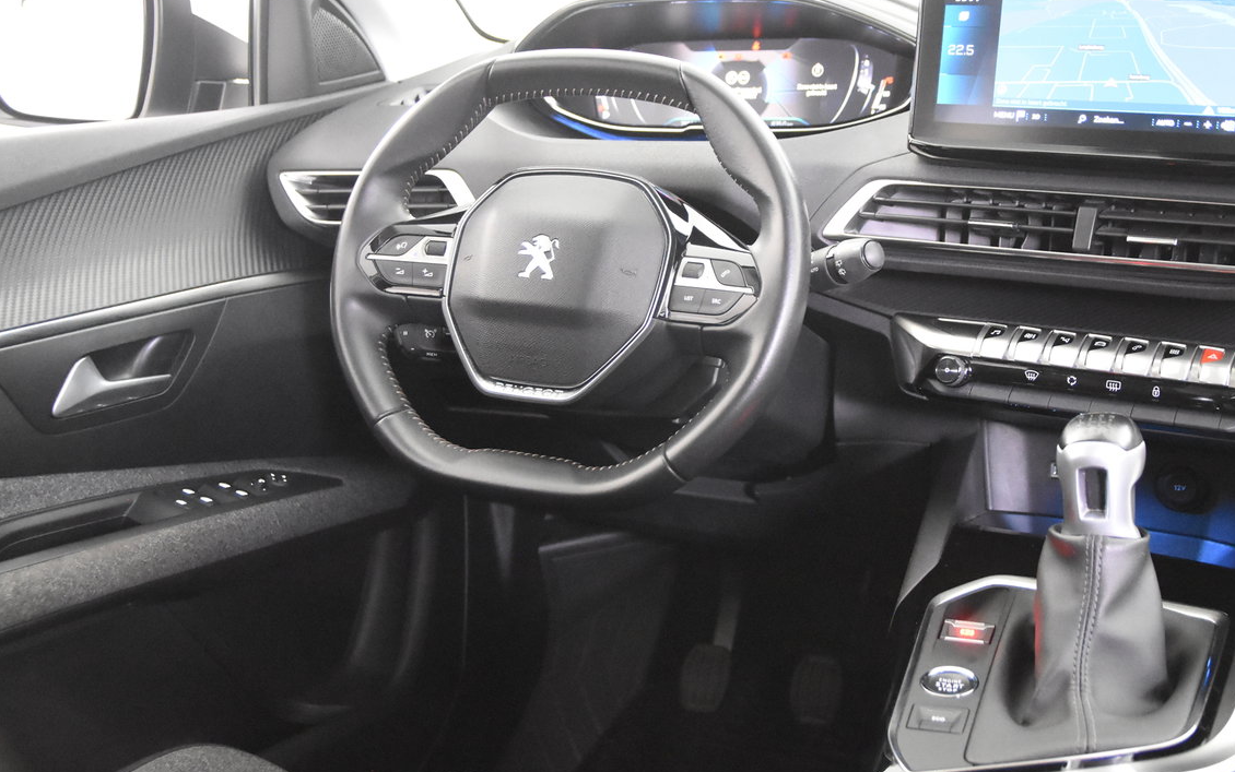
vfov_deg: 28.6
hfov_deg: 44.3
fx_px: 1515
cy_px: 353
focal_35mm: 45
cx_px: 697
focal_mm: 26
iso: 9000
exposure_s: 1/40
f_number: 3.2
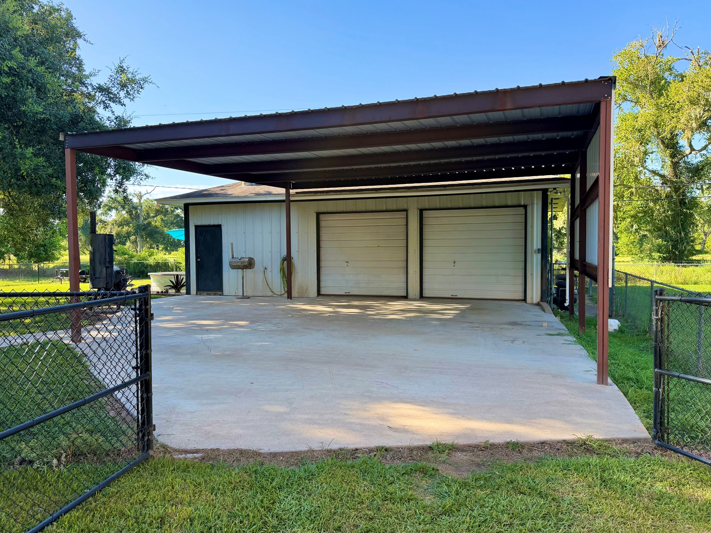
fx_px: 514
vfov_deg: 54.9
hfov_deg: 69.4
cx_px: 353
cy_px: 269
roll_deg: +0.9
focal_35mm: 25
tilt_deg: -1.5
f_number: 1.78
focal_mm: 6.76
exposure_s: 1/1271
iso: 100
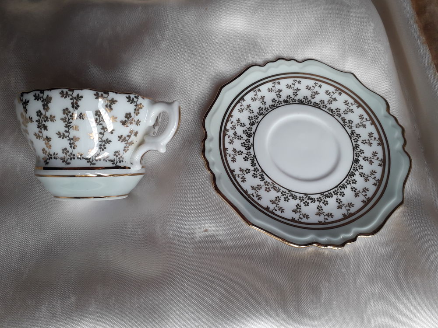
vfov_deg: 51.4
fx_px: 342
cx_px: 219
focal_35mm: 27
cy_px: 164
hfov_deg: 65.3
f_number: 1.9
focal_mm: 3.6
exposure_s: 1/125
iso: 40
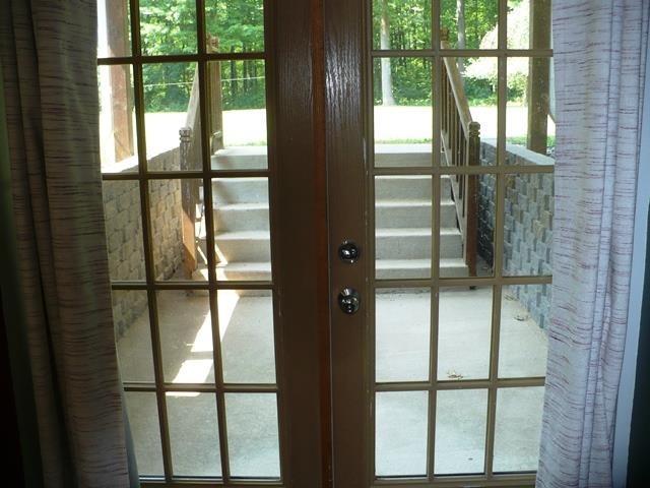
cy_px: 244
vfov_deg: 38.7
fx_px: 695
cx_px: 325
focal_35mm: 37
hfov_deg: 50.1
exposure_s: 1/60
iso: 100
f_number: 2.8
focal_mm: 6.1
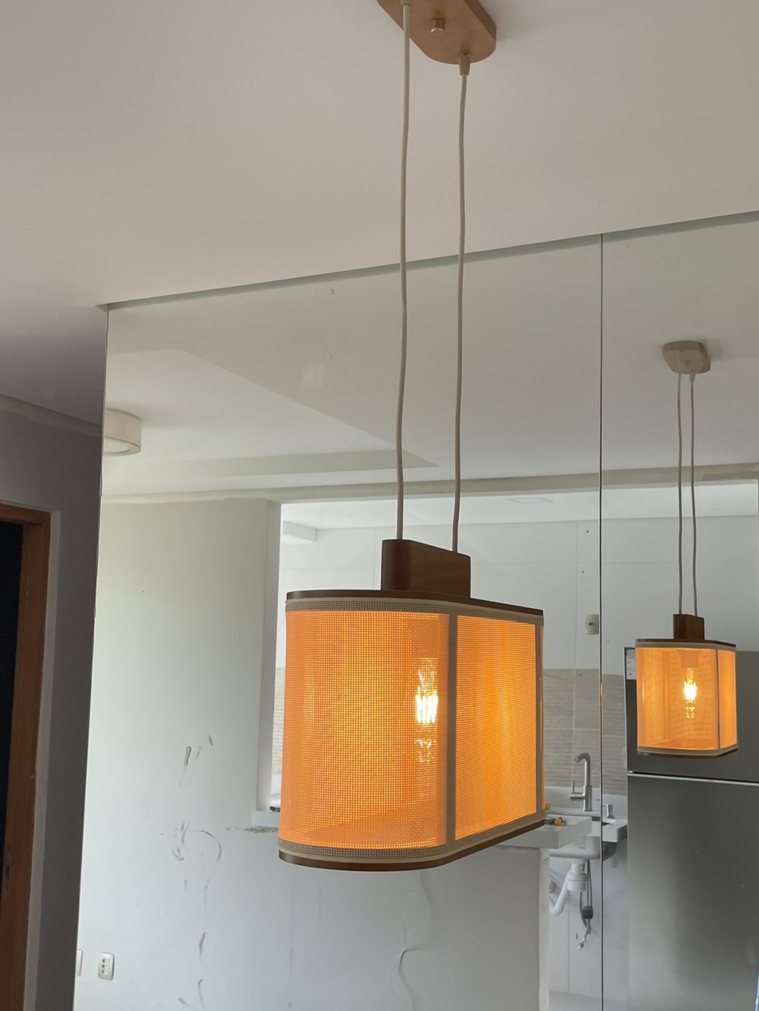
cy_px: 550
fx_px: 1140
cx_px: 380
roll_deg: -0.8
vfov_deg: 47.8
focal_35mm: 39
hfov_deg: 36.8
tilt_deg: +6.5
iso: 100
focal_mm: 4.2
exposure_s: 1/120
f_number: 1.6
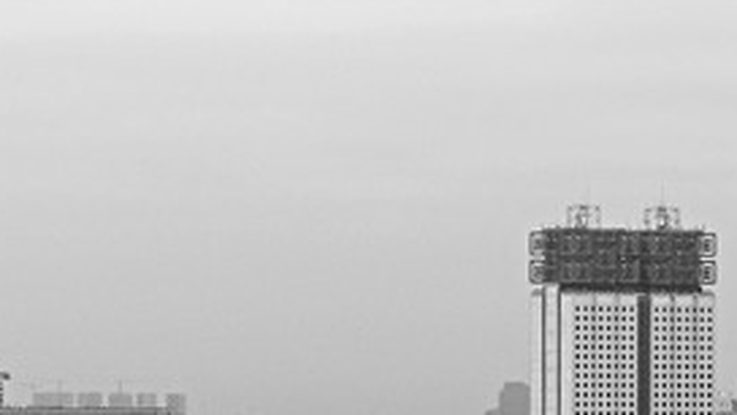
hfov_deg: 6.7
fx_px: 6293
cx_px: 401
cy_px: 604
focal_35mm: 322
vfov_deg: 3.8
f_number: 3.4
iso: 160
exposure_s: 1/80
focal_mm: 16.1
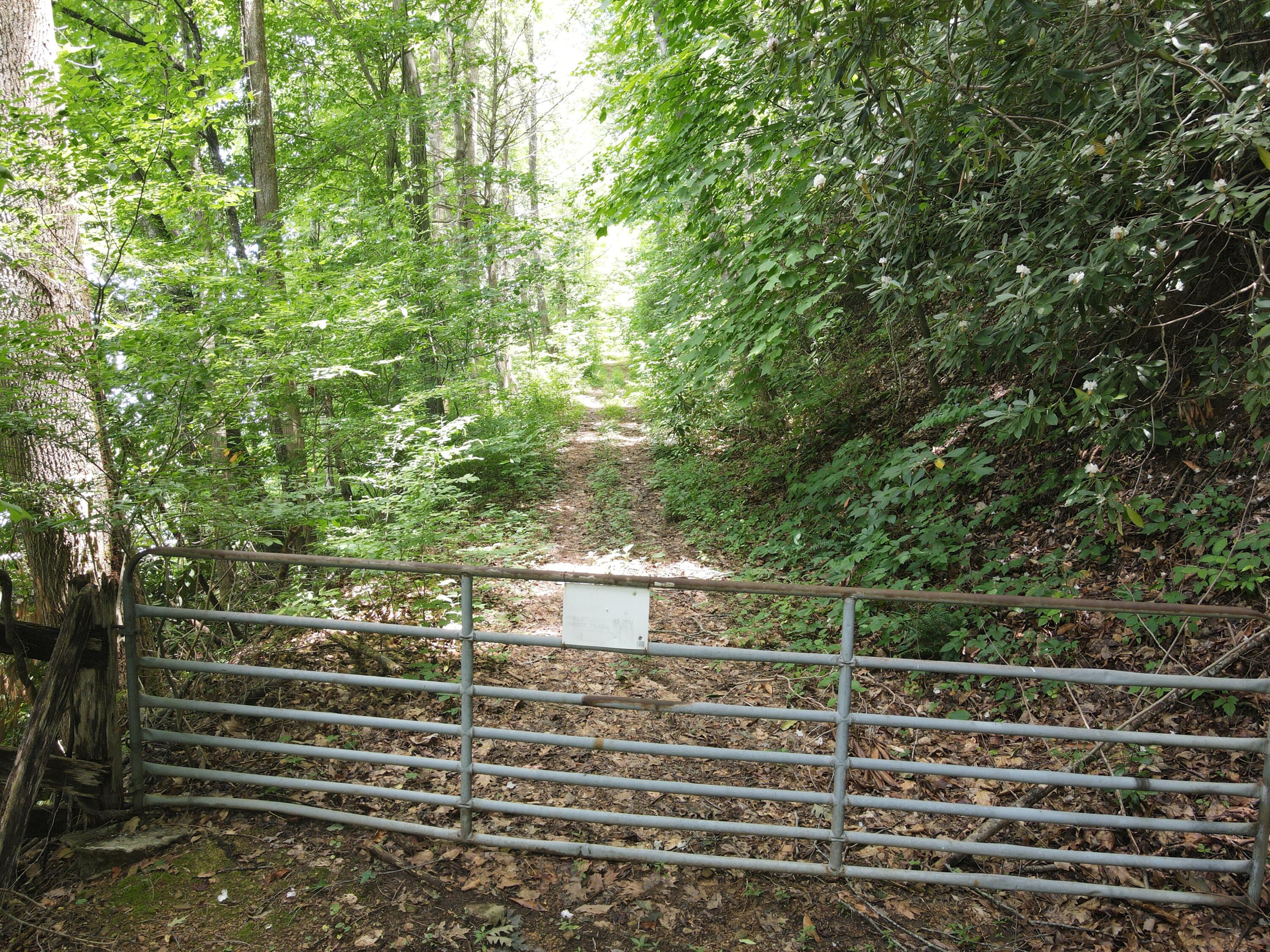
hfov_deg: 71.6
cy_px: 476
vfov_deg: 56.8
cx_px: 635
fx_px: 881
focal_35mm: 24
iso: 200
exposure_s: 1/15
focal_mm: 4.5
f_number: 2.8
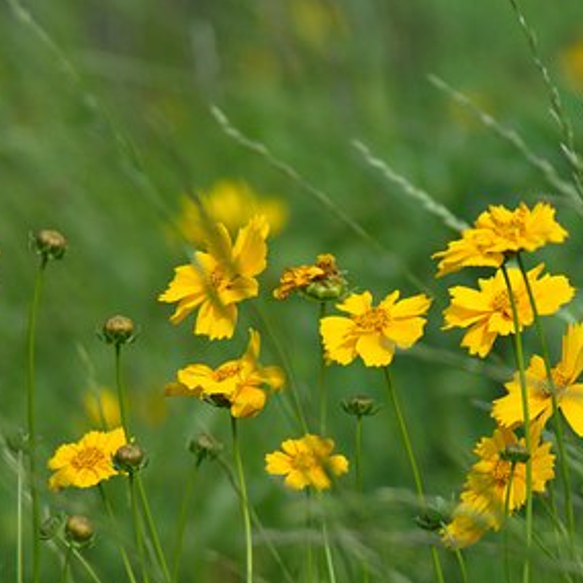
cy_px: 340
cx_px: 460
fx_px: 17416
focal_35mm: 914
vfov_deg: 1.9
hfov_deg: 1.9
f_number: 8.5
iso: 400
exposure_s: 1/1250
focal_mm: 400
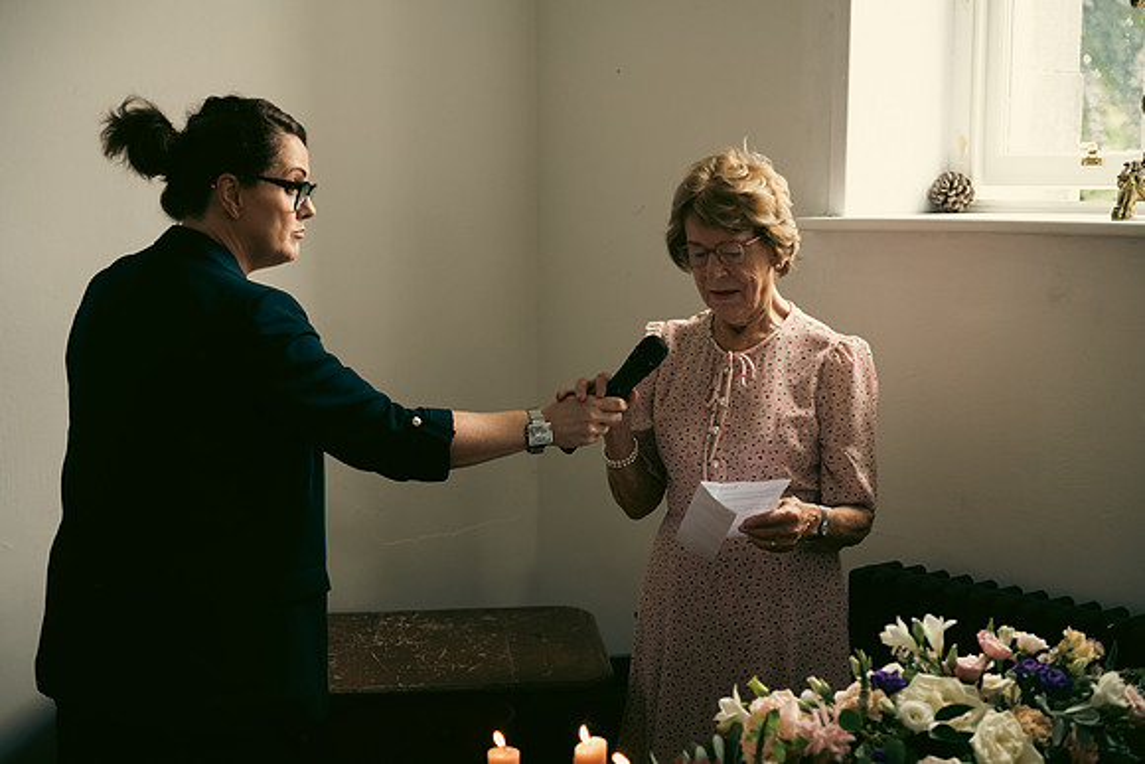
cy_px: 382
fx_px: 1845
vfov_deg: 23.4
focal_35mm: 58
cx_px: 572
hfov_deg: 34.5
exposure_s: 1/160
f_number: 3.5
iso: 800
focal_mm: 58
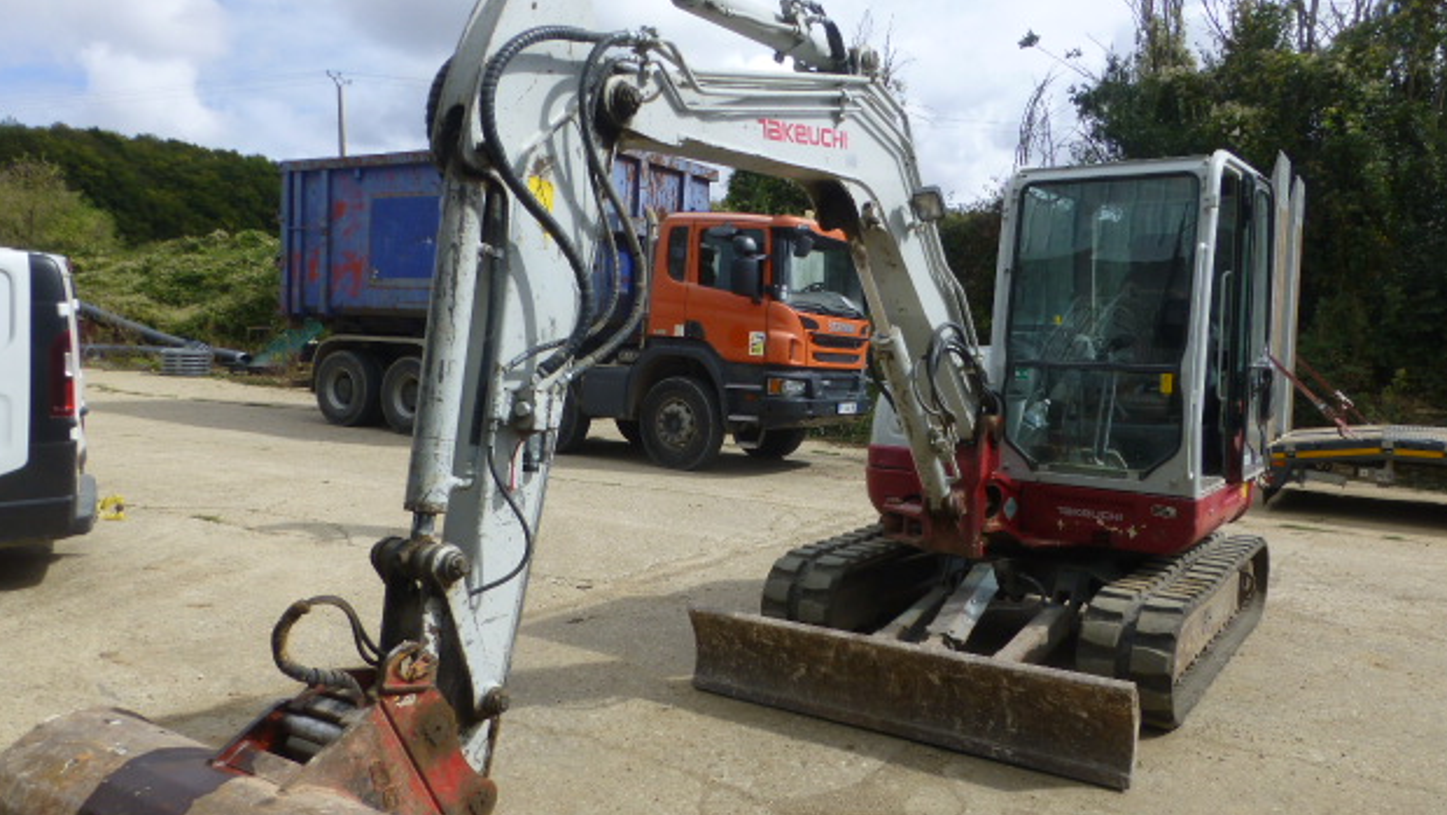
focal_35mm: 27
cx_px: 735
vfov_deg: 42.9
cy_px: 423
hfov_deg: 69.8
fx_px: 1036
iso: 100
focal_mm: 4.3
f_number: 4
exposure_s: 1/800
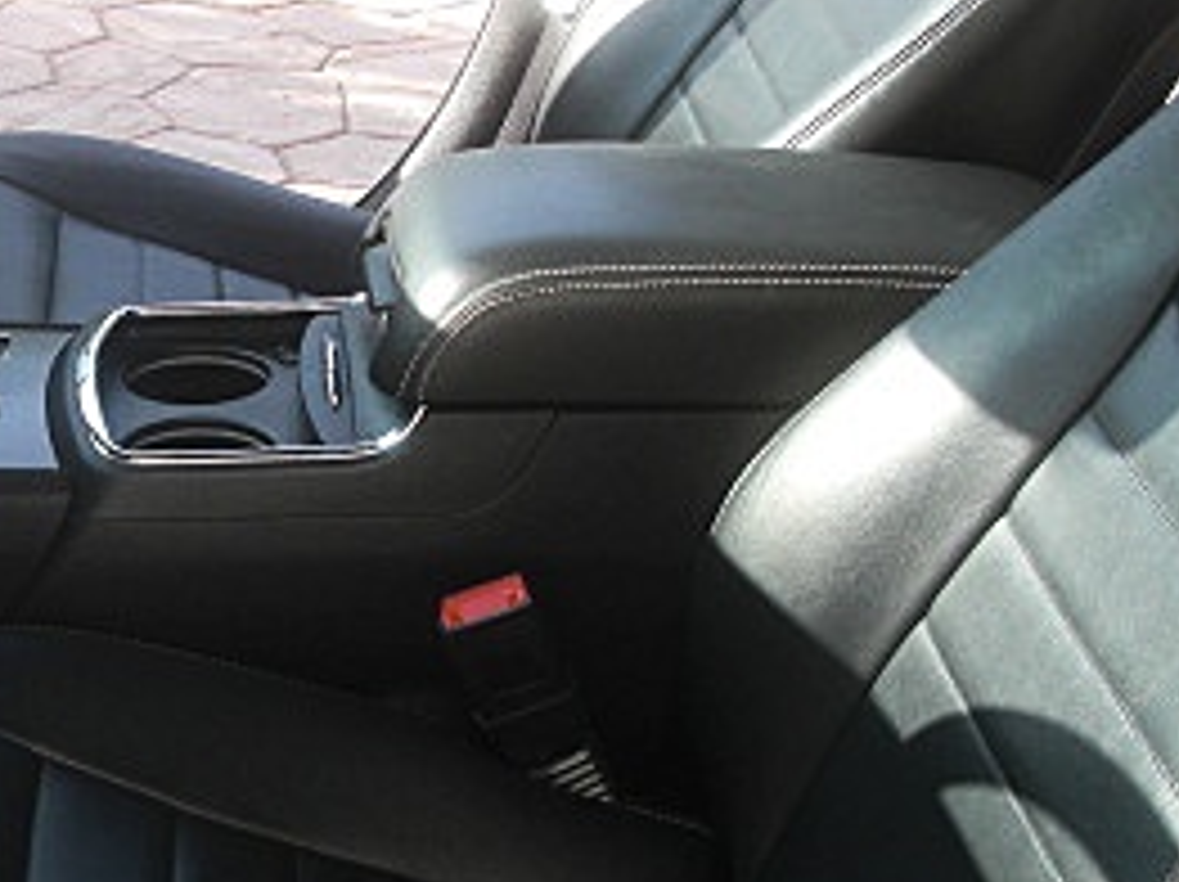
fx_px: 2994
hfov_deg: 21.8
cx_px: 140
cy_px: 464
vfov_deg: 16.8
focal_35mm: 88
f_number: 2.8
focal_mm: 6.3
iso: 50
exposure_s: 1/125
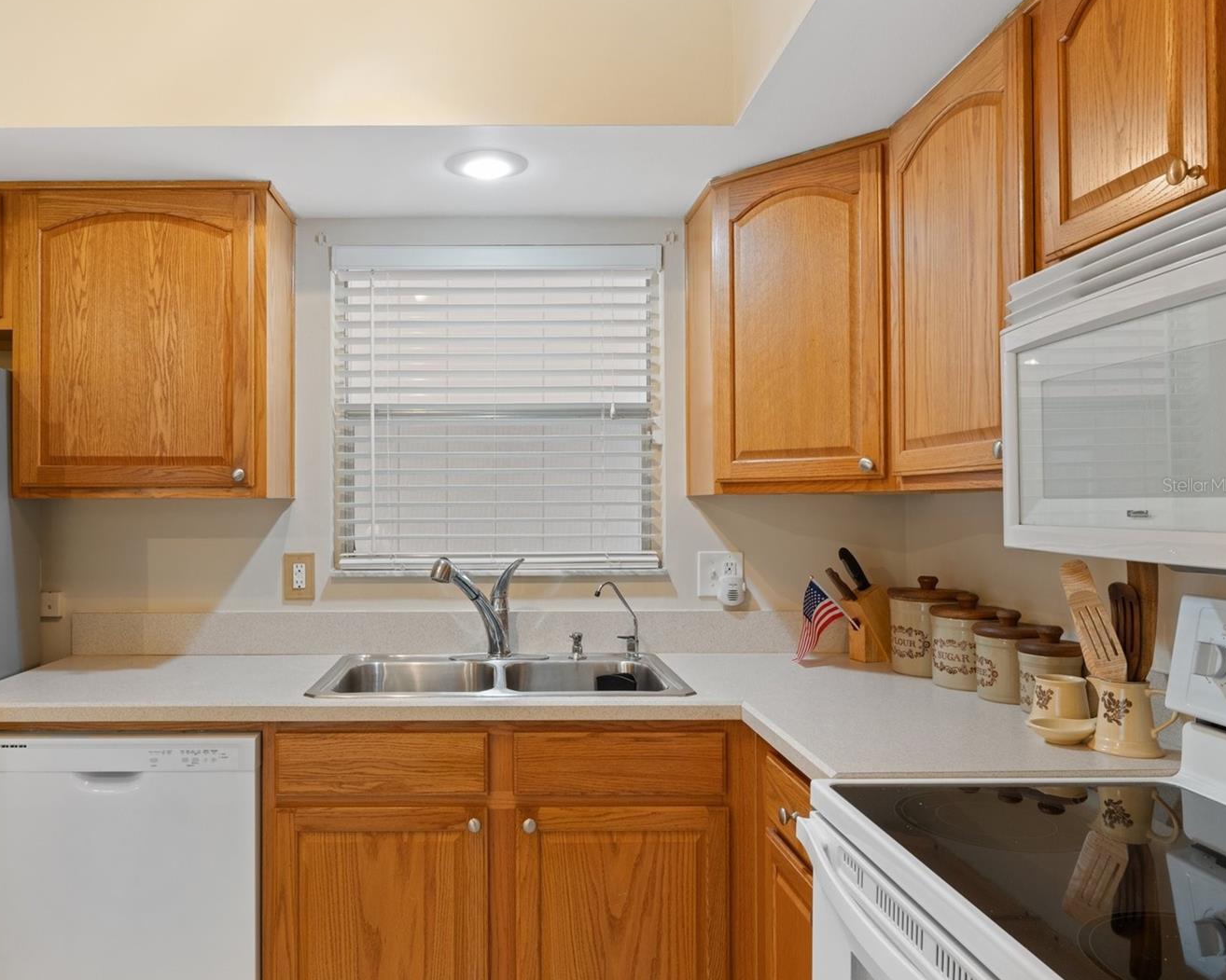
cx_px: 499
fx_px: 889
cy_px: 485
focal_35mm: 25
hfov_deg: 68.6
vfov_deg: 57.7
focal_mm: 14.3
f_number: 8
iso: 250
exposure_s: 1/2
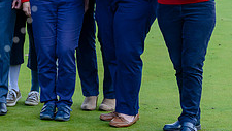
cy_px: -25
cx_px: -56
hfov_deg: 11.1
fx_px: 1164
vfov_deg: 6.4
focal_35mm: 189
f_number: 4.8
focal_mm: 70
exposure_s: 1/180
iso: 400
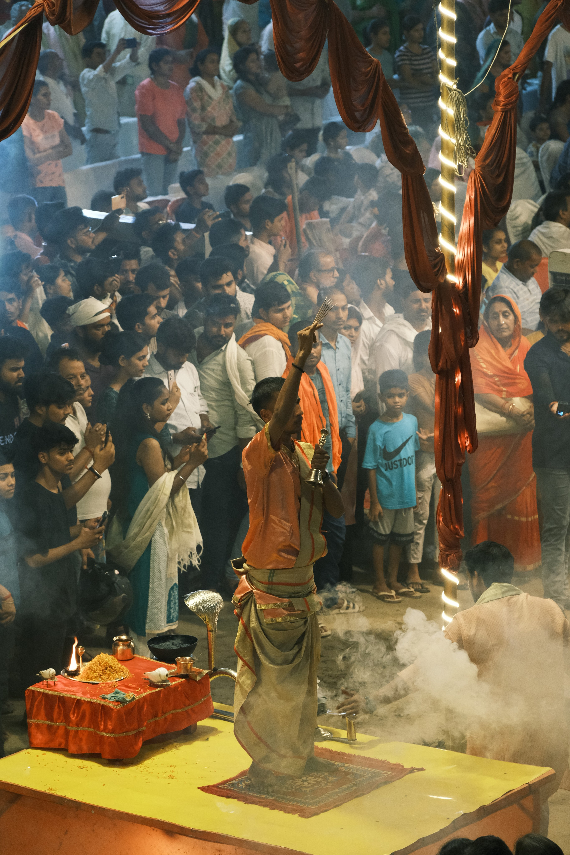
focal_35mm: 177
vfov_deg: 11.6
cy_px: 428
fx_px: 4203
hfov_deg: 7.8
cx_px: 285
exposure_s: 1/90
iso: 3200
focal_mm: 118
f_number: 5
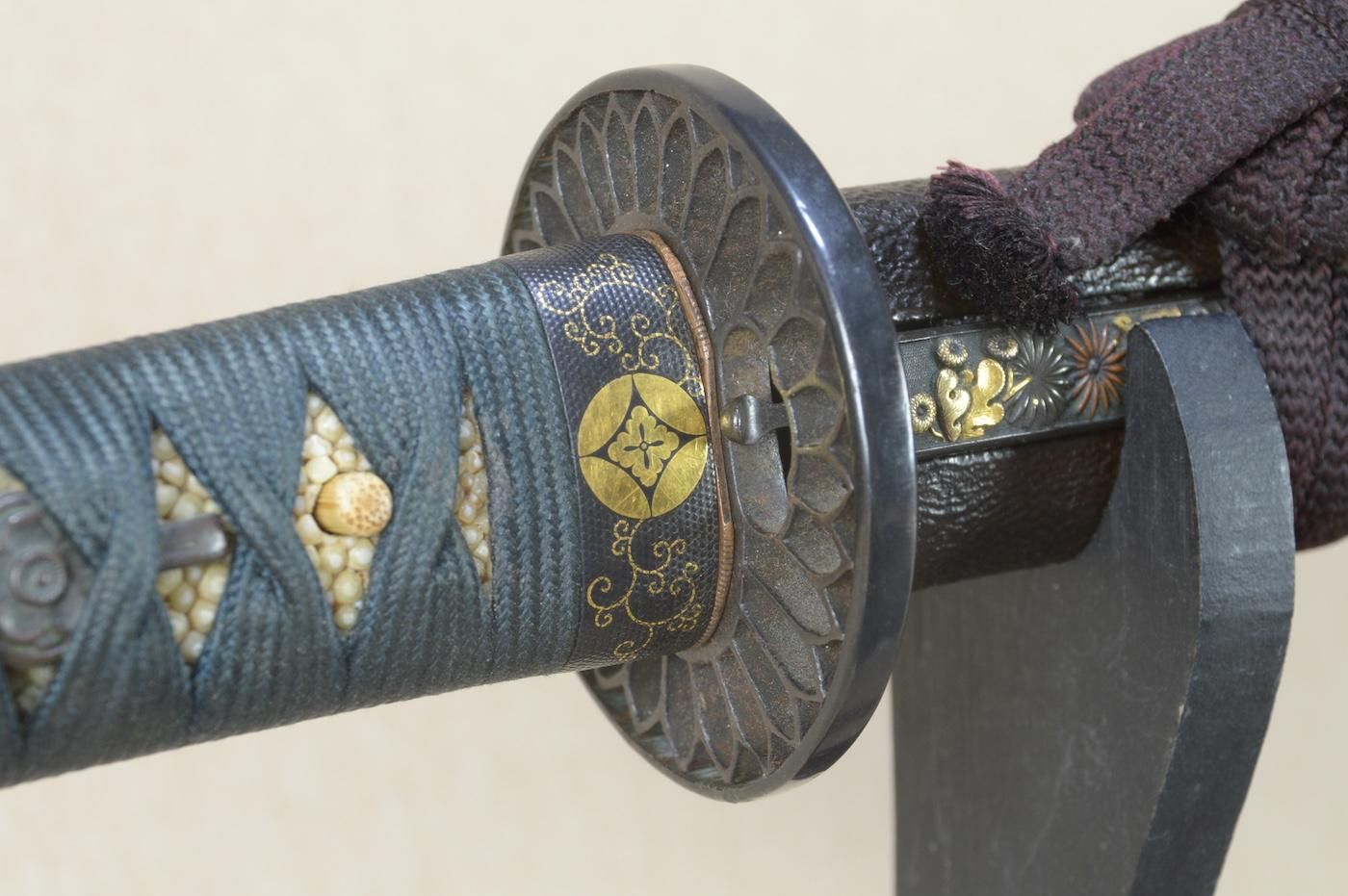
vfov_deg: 11.4
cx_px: 674
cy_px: 448
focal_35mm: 120
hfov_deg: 17.1
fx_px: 4490
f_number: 11
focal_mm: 80
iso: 400
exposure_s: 1/1.6
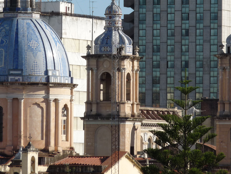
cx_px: 122
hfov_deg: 4.4
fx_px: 3030
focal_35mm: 454
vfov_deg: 3.3
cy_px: 31
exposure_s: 1/500
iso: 100
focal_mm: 47.8
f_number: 6.3
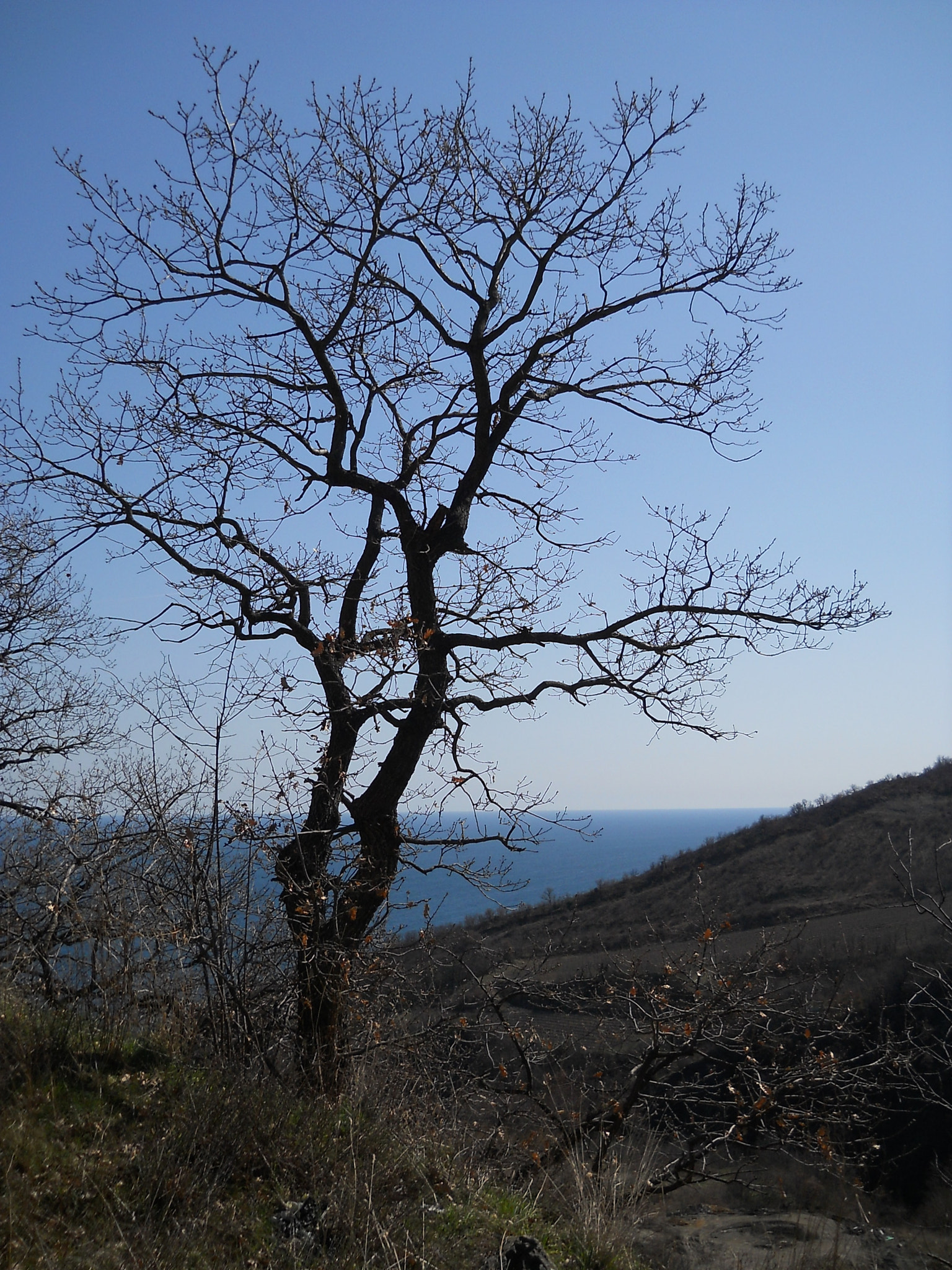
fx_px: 1503
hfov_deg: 35.1
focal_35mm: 41
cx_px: 476
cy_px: 635
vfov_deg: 45.8
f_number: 5.5
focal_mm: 6.72
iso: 80
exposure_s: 1/640
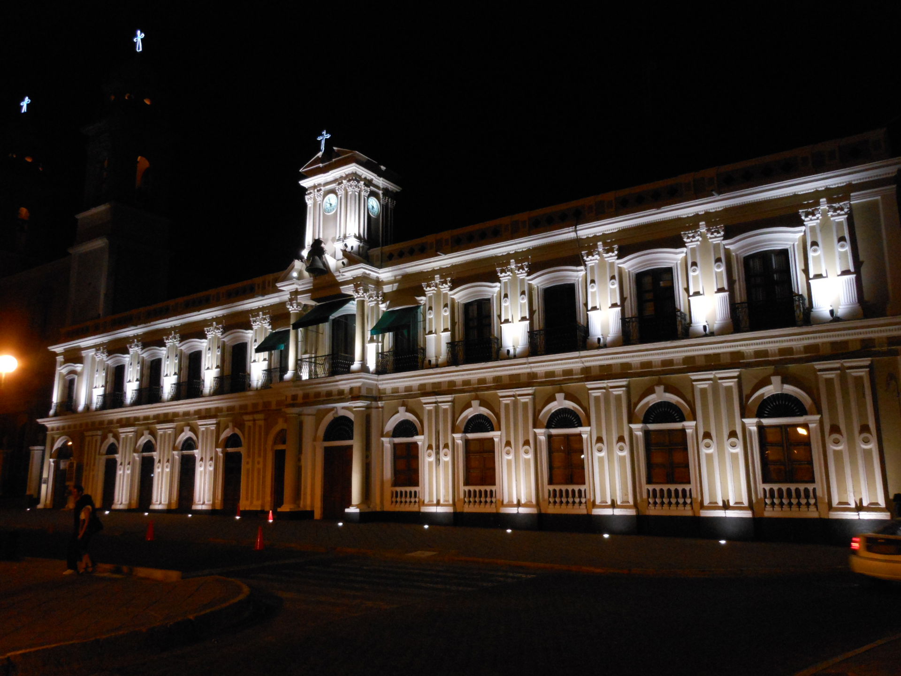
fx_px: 729
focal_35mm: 28
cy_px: 338
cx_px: 450
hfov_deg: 63.4
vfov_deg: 49.7
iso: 400
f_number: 3.7
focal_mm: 5
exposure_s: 1/20
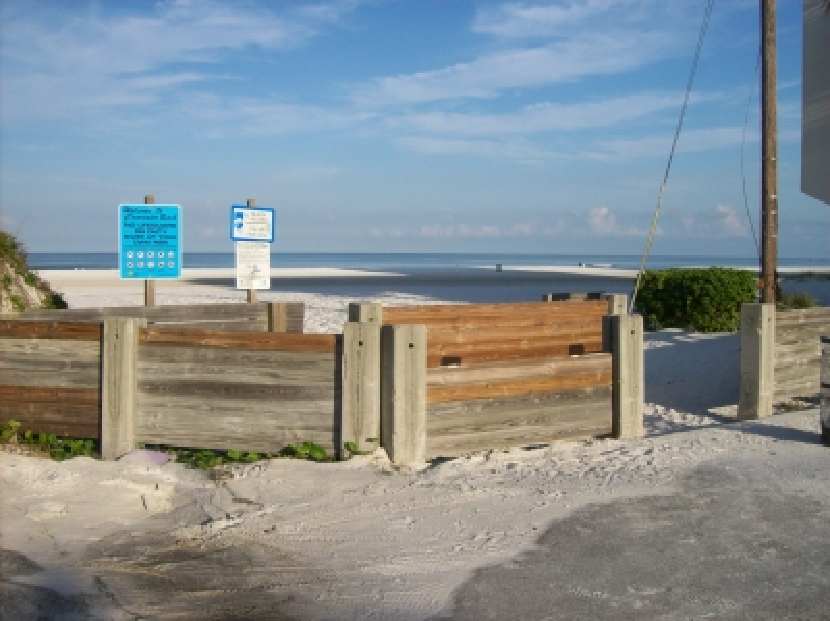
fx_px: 862
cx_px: 415
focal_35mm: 36
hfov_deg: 51.4
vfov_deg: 39.6
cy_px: 310
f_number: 4.8
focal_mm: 6
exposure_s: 1/688
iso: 80
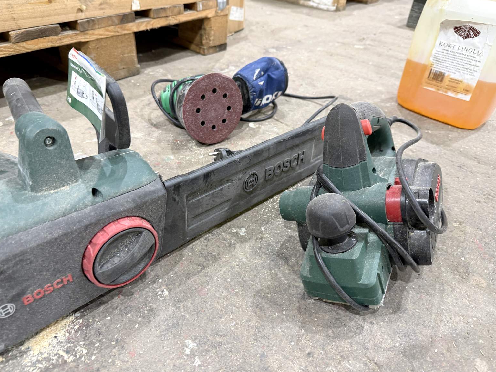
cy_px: 182
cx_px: 240
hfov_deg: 69.4
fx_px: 358
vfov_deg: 54.9
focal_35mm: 25
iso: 250
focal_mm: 6.76
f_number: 1.78
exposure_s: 1/60
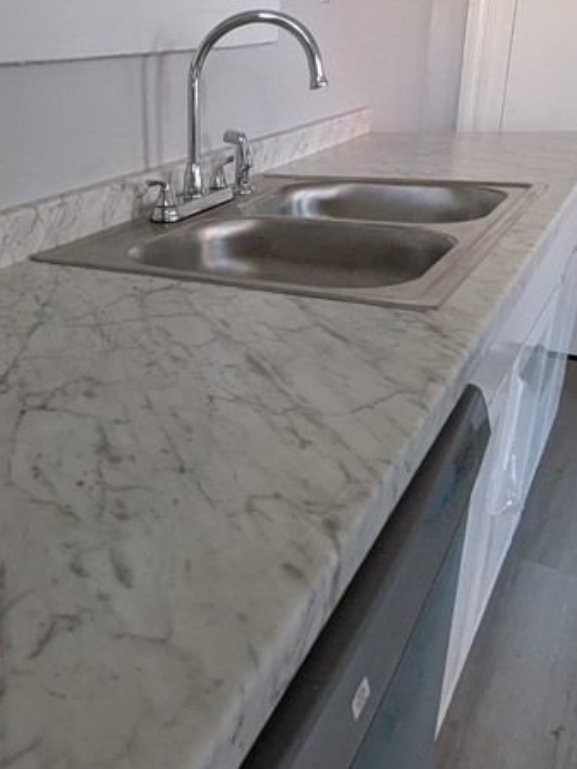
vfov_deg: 56.4
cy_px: 306
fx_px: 711
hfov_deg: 39.6
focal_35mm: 32
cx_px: 17
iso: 628
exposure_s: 1/60
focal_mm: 1.83
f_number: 2.2
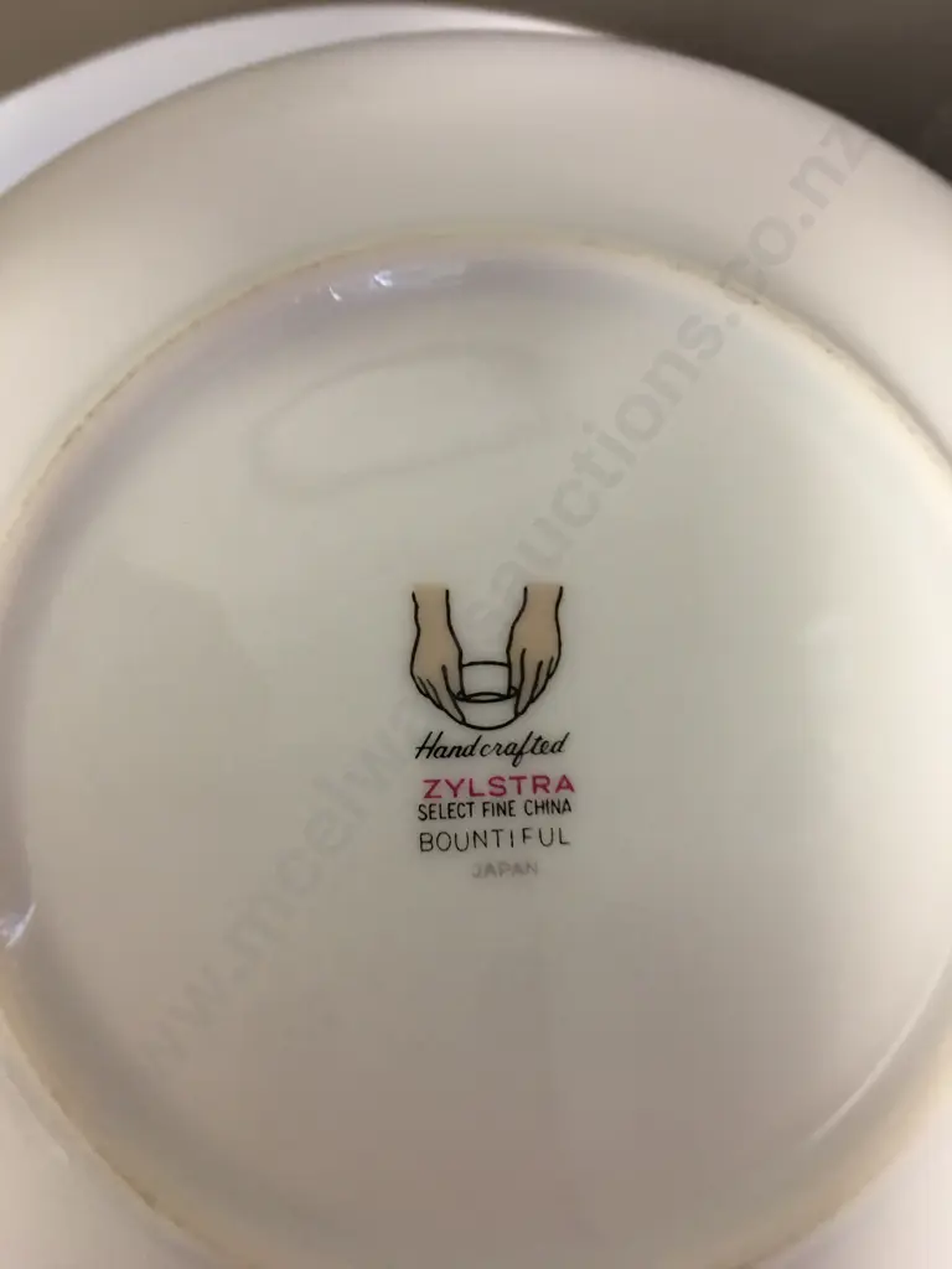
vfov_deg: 61.7
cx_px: 476
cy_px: 634
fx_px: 1063
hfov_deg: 48.2
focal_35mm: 29
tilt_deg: -80.5
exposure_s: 1/17
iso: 64
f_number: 2.2
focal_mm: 4.15
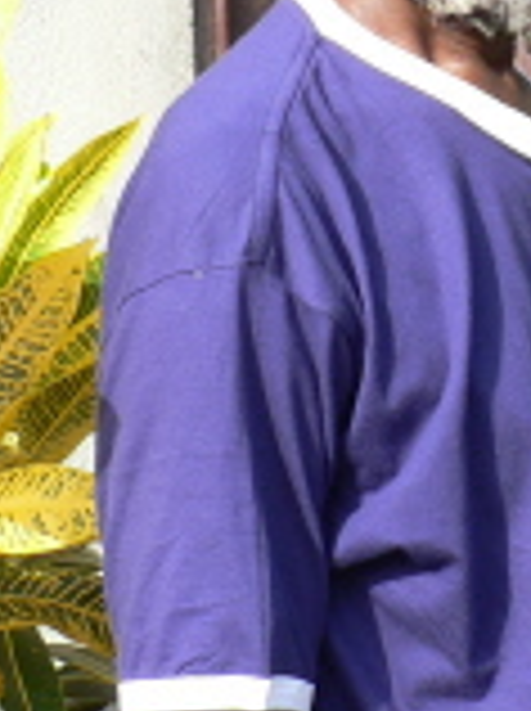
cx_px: 781
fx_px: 2584
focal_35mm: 126
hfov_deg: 11.3
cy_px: 250
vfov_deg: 15.6
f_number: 4
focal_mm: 6
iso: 64
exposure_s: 1/125
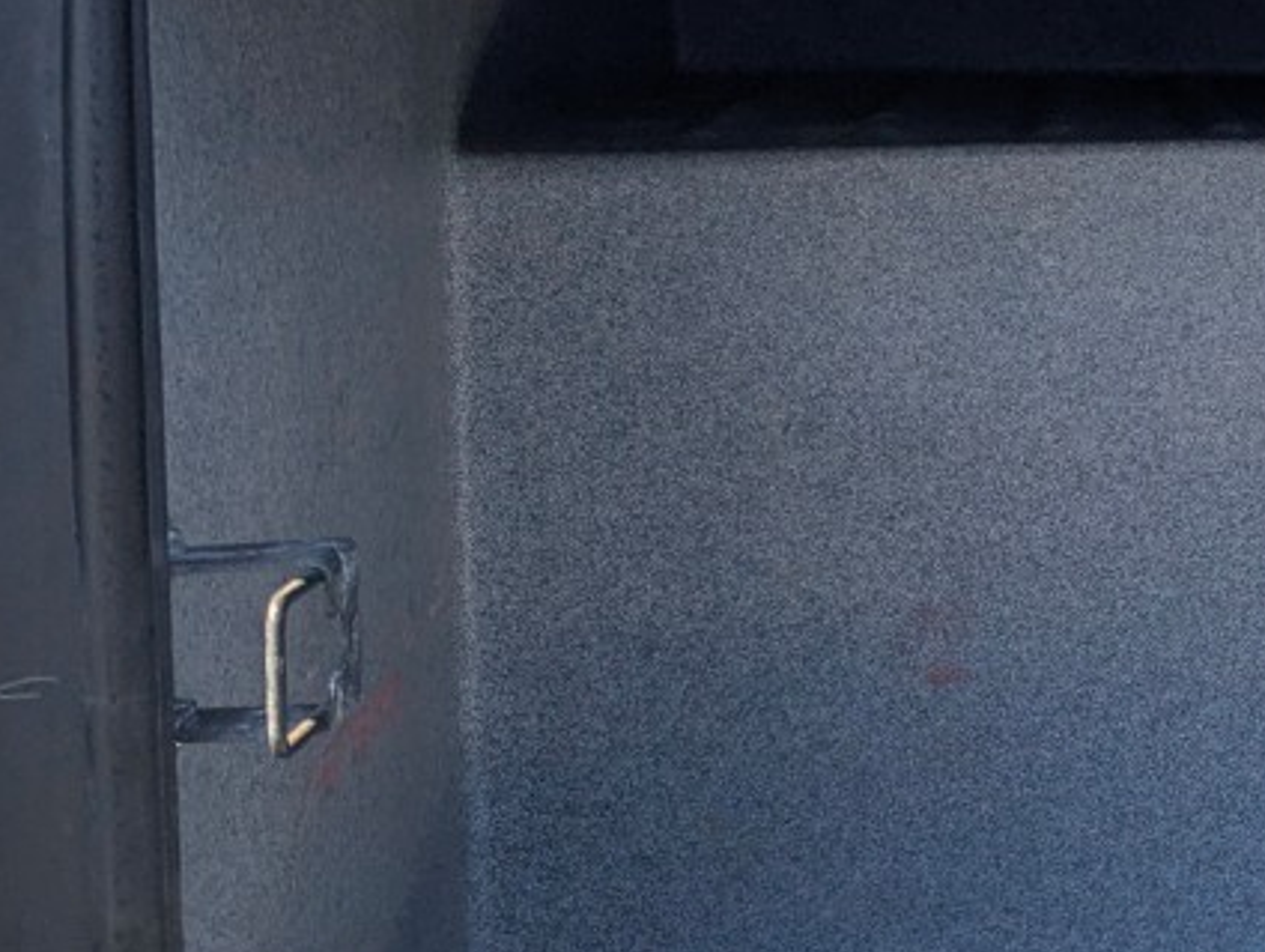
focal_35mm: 79
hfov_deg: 21.1
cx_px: 1863
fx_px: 2890
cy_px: 170
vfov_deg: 18.5
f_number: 1.85
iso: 43
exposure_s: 1/967
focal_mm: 6.81
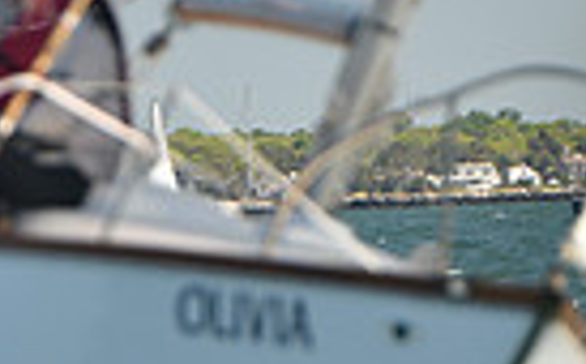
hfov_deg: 2.4
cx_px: 475
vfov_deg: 1.5
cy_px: 182
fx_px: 13786
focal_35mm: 865
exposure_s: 1/1000
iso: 250
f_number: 4
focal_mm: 200
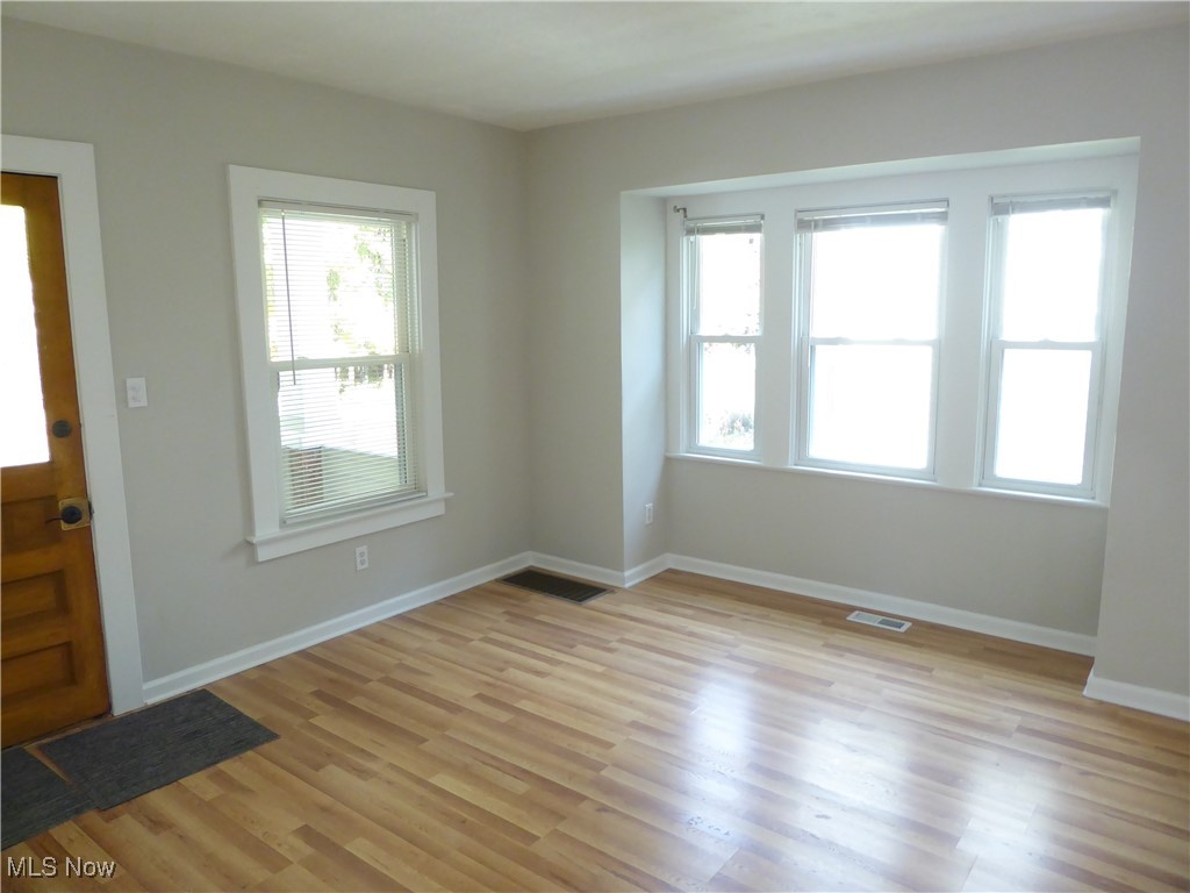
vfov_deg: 54.9
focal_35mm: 25
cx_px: 595
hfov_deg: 69.4
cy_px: 446
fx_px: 859
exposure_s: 1/60
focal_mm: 4.3
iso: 400
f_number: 3.3
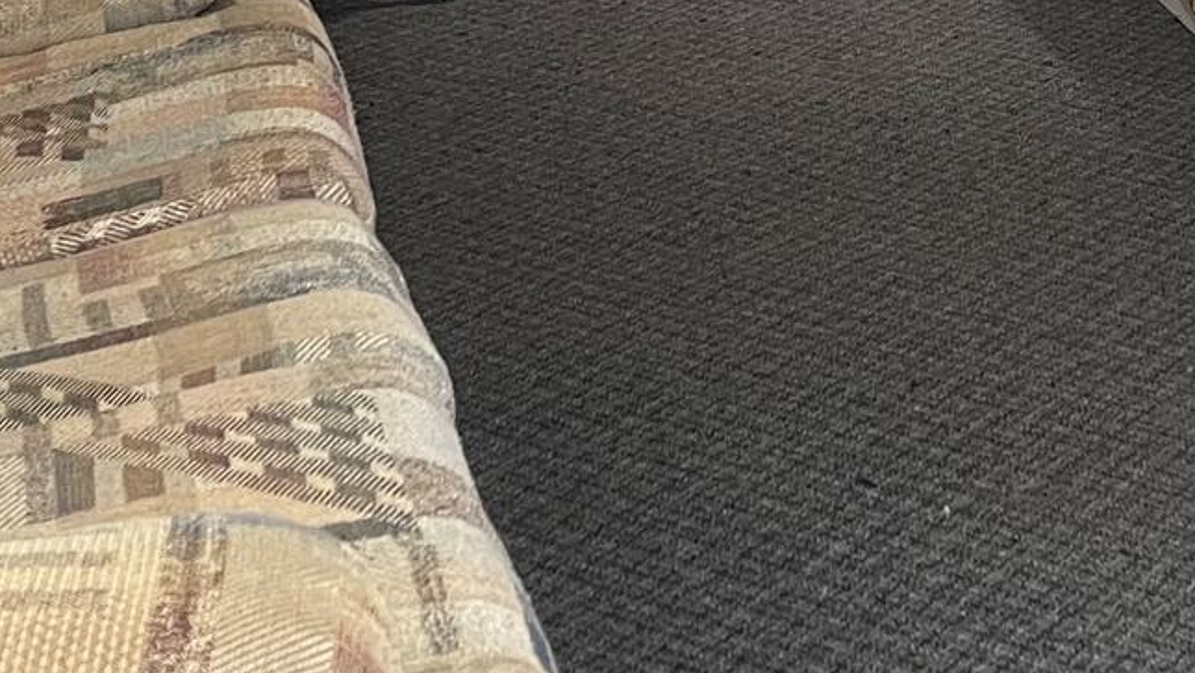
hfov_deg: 23.5
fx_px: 2852
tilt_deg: -8.6
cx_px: 839
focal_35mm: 90
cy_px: -300
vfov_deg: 12.8
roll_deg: +1.2
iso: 320
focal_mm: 5.1
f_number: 1.6
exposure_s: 1/60
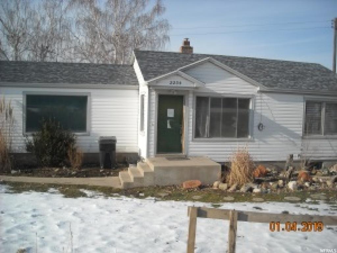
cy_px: 126
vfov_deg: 40.7
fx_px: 341
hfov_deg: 52.6
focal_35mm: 35
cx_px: 168
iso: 64
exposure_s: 1/337
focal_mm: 5.7
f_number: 5.6
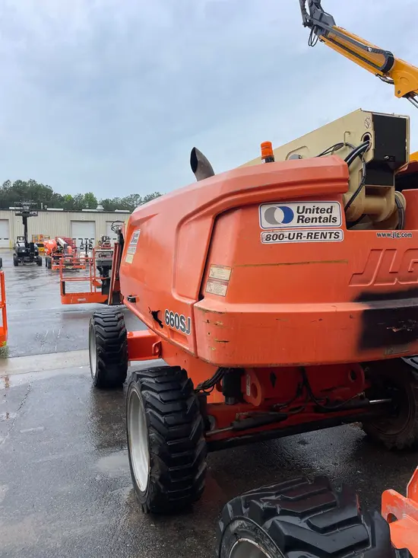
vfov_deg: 67.3
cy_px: 279
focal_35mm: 26
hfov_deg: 53.1
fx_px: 418
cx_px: 209
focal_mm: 4.2
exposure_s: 1/666
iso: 32
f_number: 1.6
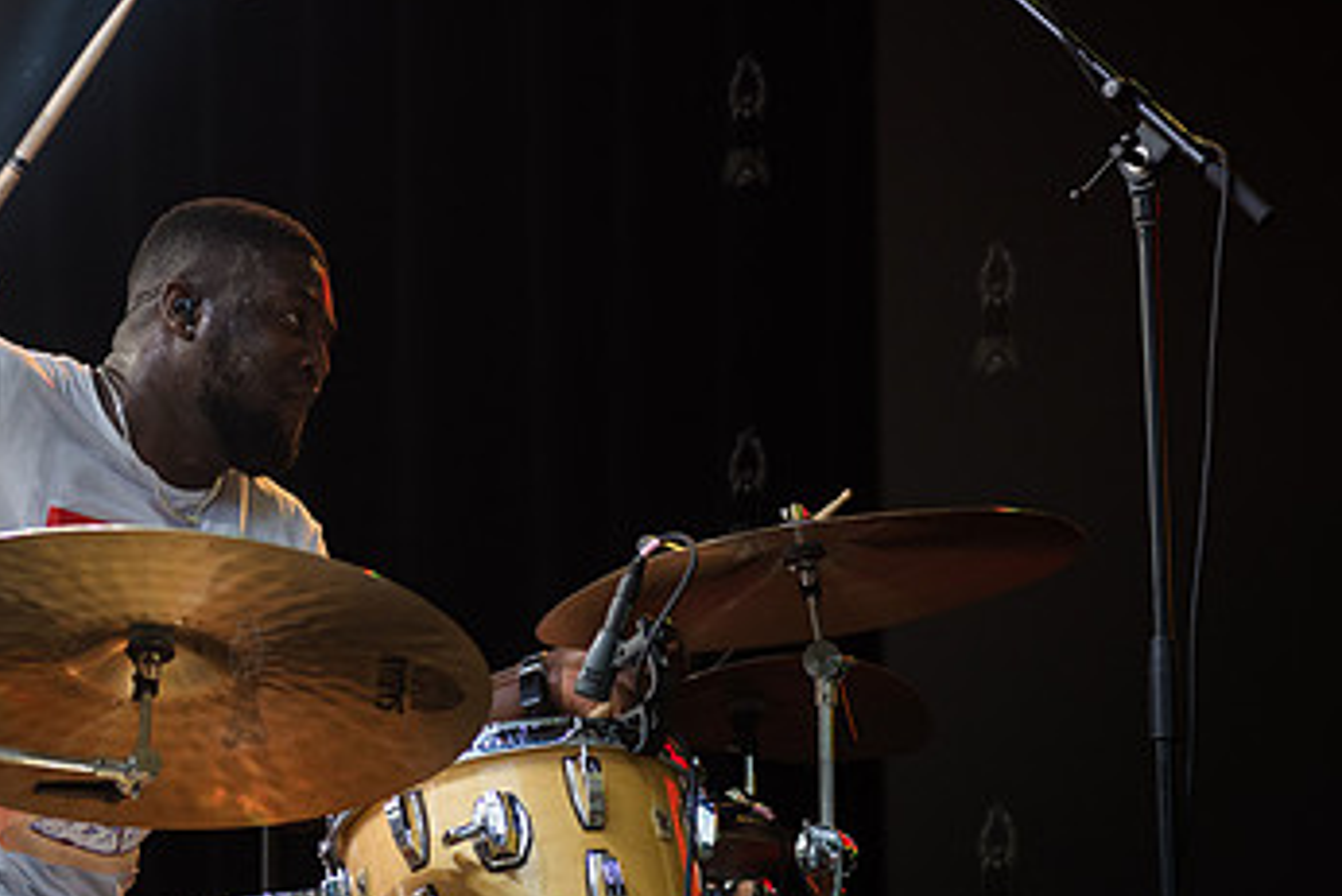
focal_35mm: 154
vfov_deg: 8.9
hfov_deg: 13.3
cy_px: 304
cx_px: 244
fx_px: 5743
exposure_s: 1/500
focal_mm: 92
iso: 1000
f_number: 4
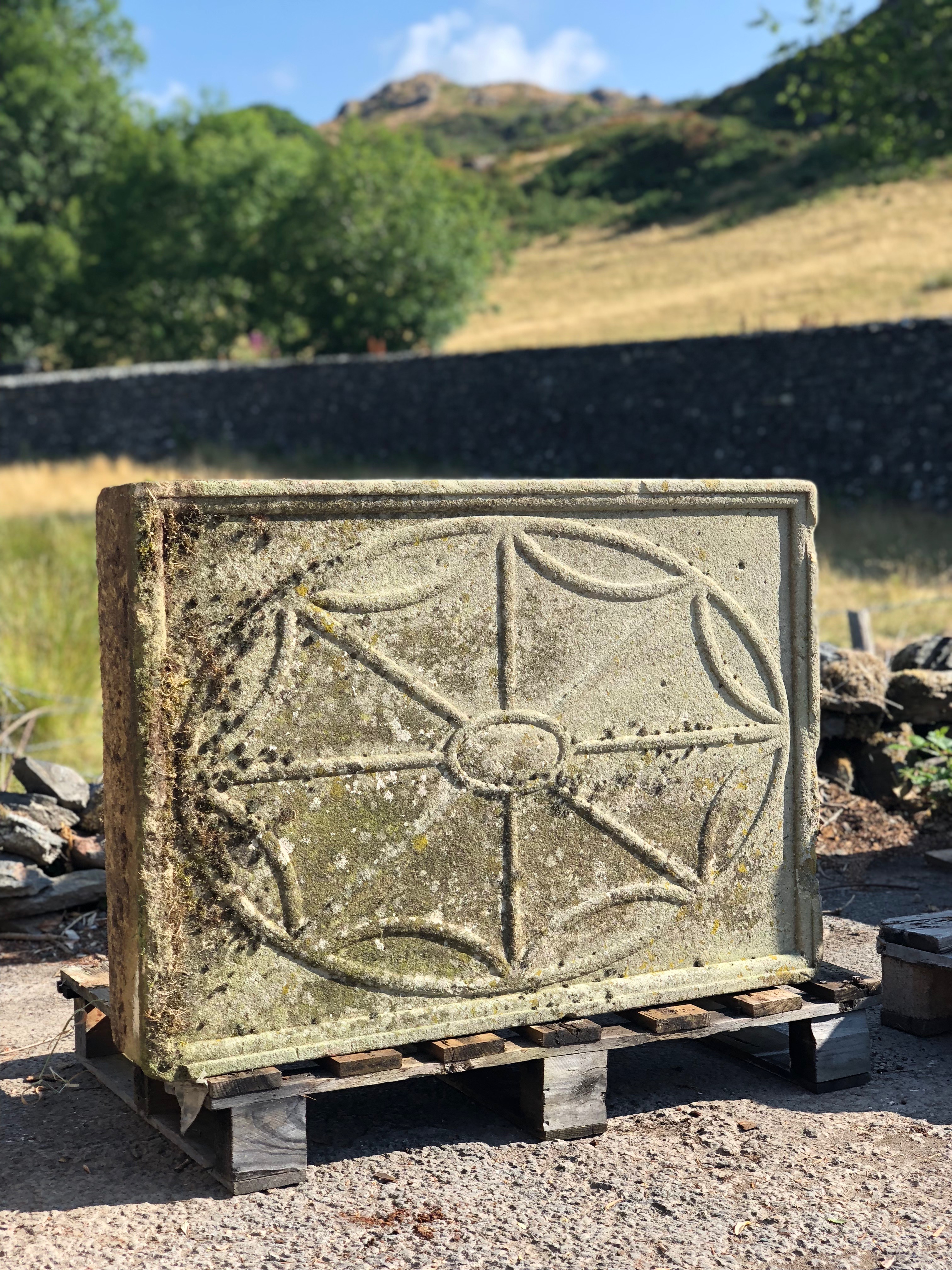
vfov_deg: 36.8
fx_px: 1907
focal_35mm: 52
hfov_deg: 28.0
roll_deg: -0.3
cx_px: 476
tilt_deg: -4.6
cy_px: 635
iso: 16
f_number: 2.4
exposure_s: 1/393
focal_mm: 6
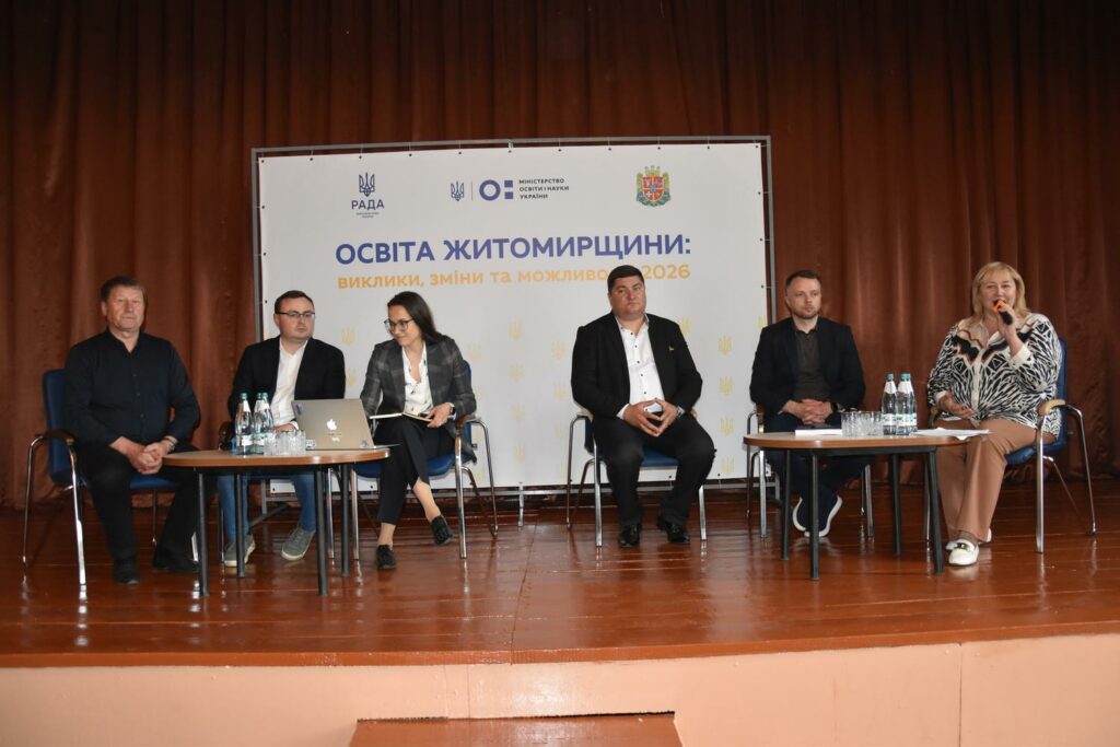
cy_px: 374
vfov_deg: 47.9
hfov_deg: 67.4
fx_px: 840
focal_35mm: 27
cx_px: 560
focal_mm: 18
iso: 1600
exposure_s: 1/80
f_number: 3.5
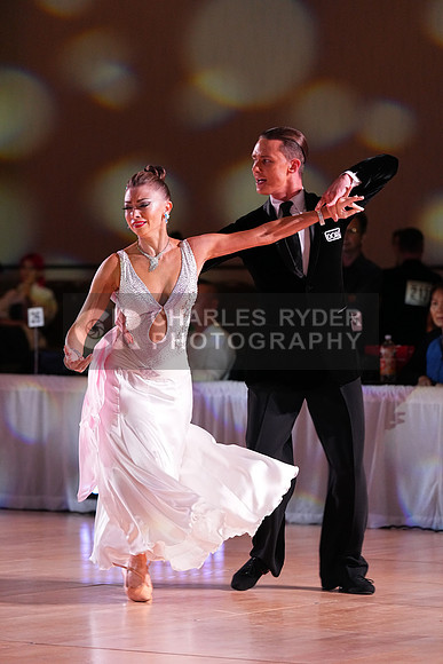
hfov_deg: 8.6
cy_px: 332
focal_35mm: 159
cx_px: 222
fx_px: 2933
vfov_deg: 12.9
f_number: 4
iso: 3200
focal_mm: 159
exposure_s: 1/250
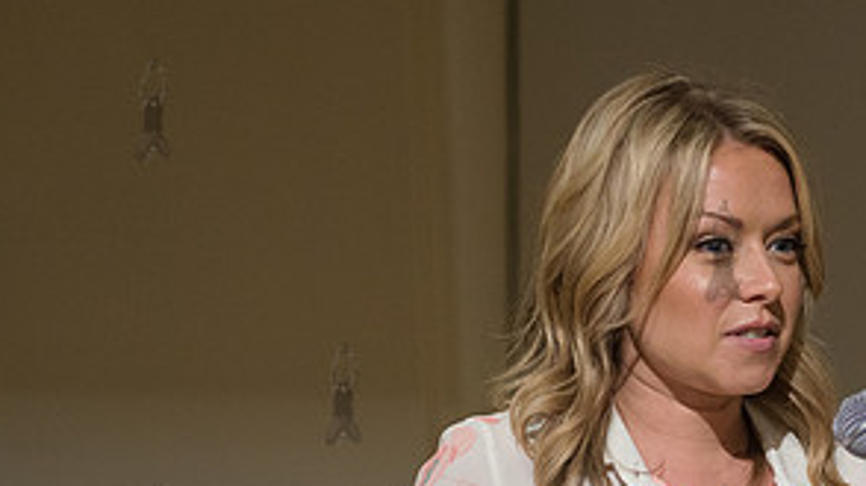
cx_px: 722
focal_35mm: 178
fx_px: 4085
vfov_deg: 6.8
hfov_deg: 12.0
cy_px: 535
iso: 2500
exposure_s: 1/640
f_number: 4
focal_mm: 86
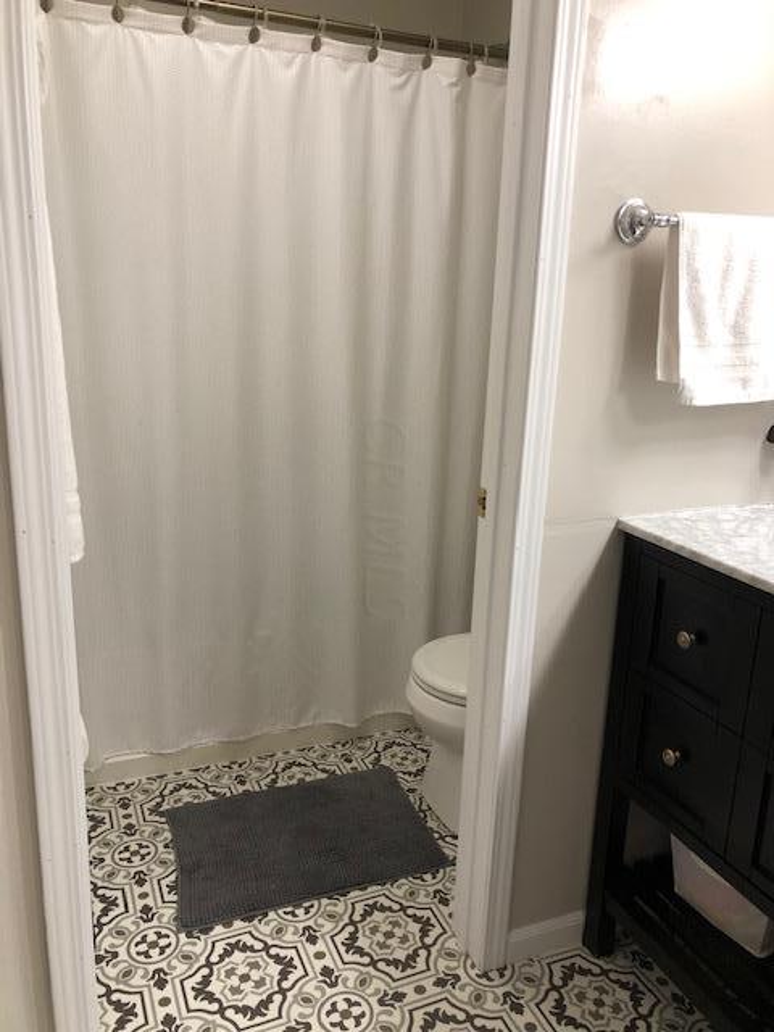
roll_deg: -1.9
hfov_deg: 49.7
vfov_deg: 63.4
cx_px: 387
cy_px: 516
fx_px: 835
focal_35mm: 28
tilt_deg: -16.0
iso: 40
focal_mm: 3.99
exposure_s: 1/24
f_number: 1.8
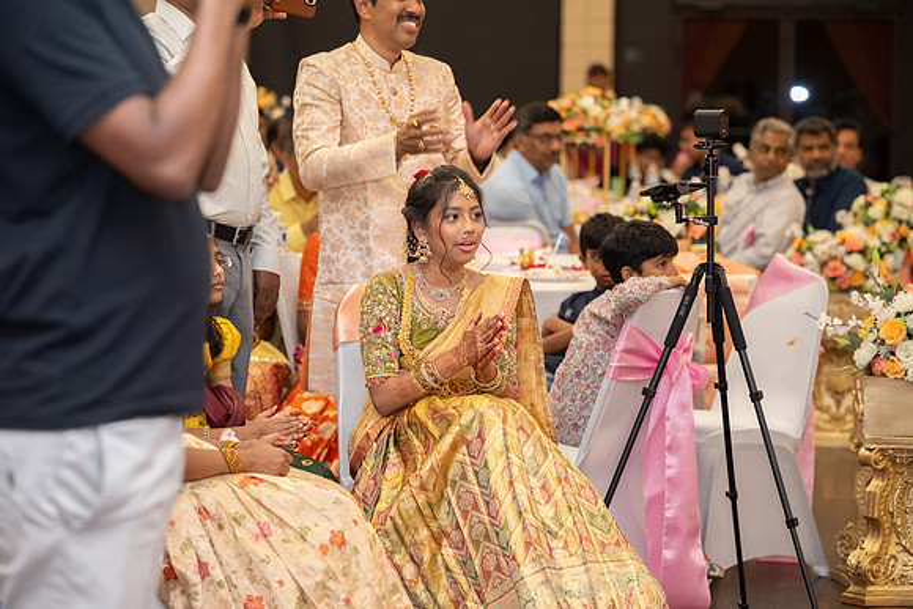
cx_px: 456
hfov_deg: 20.5
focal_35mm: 100
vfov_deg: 13.8
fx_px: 2526
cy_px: 304
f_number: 3.2
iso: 1000
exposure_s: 1/160
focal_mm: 99
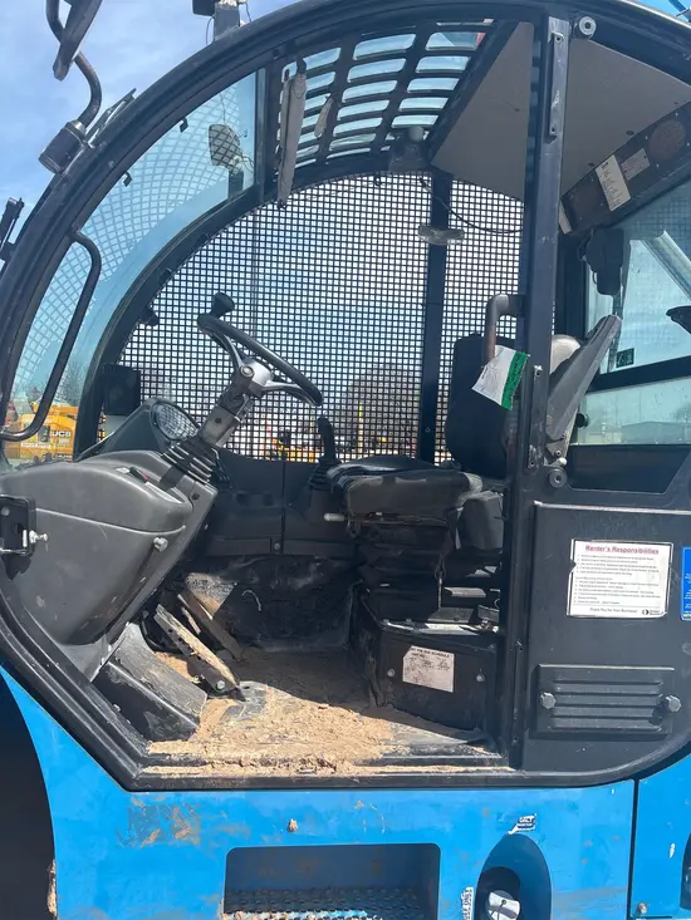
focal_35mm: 26
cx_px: 346
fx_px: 692
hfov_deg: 53.1
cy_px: 460
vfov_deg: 67.3
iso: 50
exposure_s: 1/2288
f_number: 1.6
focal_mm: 5.96
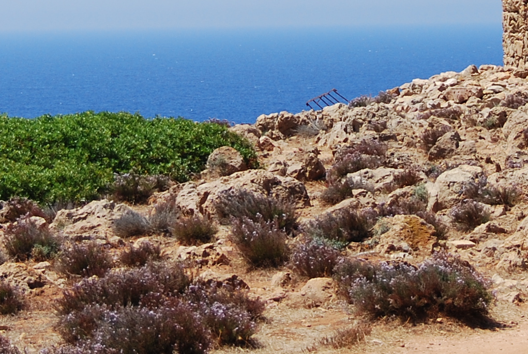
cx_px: 229
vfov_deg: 7.5
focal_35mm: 182
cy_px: -48
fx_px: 2673
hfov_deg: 11.3
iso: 140
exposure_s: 1/1000
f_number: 4.5
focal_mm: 32
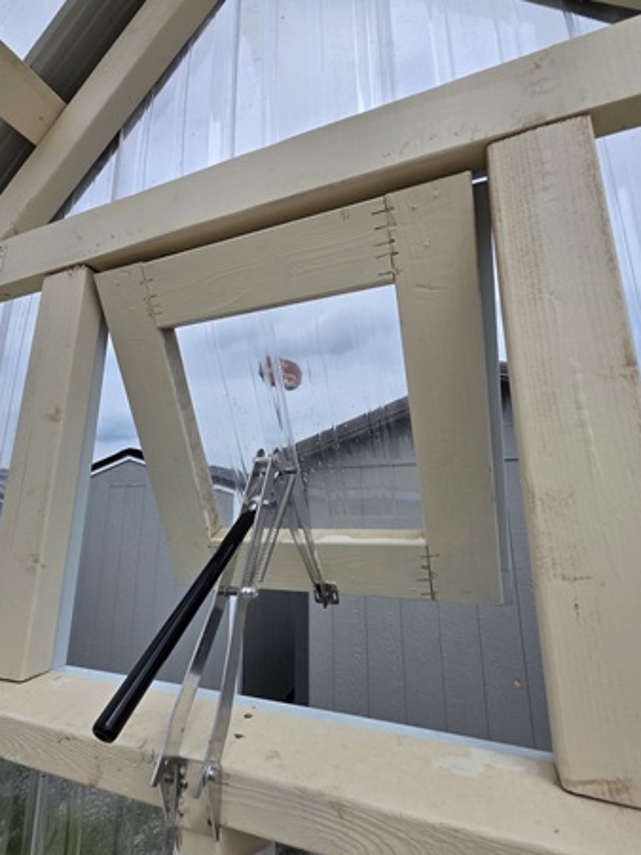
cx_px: 315
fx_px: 371
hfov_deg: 81.7
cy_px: 421
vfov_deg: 98.2
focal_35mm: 15
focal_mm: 2.2
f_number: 1.9
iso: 40
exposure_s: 1/3246
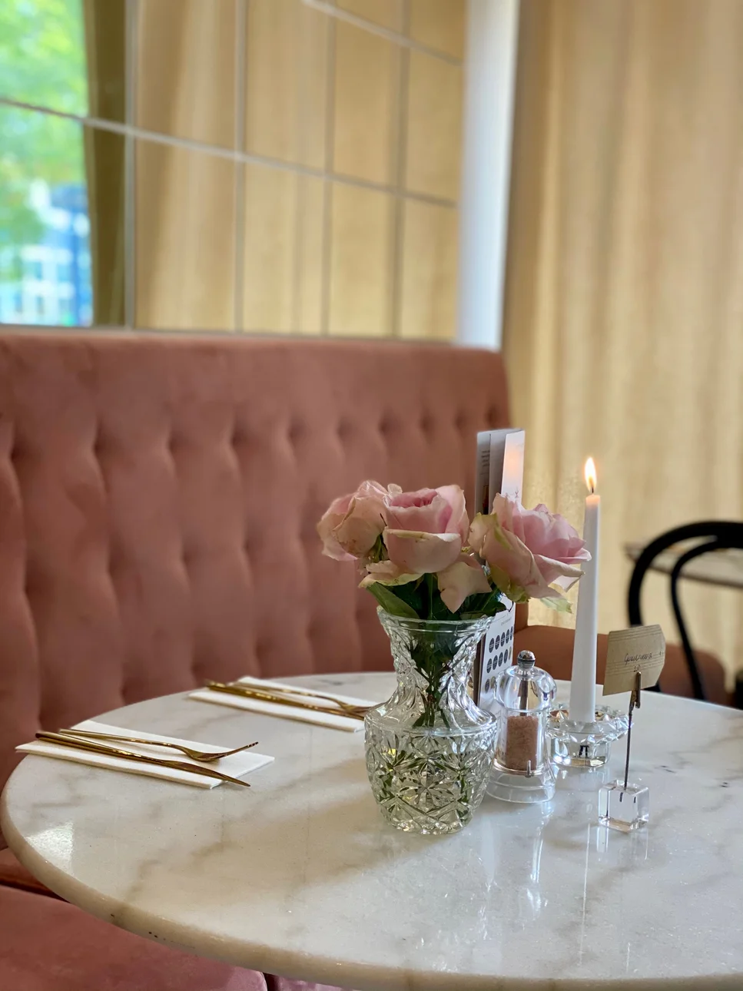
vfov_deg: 36.8
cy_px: 496
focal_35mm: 52
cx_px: 372
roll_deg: -2.0
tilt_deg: -5.9
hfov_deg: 28.0
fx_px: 1489
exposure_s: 1/100
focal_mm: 6
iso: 160
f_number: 2
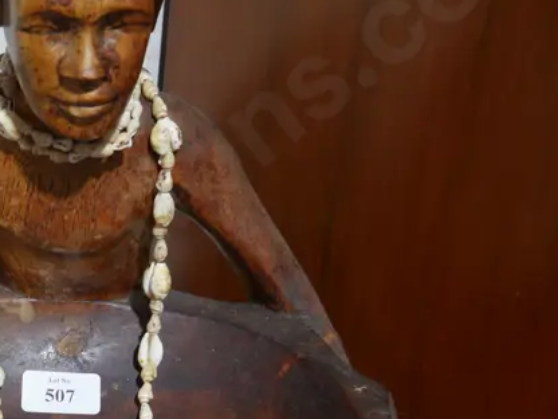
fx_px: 1112
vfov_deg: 21.2
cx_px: 50
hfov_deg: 27.1
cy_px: 288
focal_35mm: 69
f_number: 3.5
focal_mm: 14
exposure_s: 1/60
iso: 400
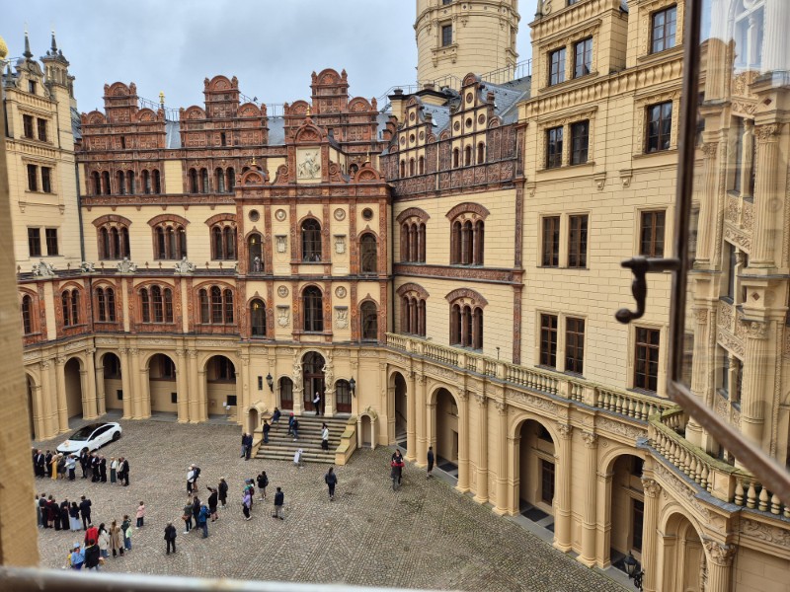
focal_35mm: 23
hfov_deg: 73.9
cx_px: 395
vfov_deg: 58.9
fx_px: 525
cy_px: 296
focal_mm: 5.4
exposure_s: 1/445
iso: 25
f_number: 1.8
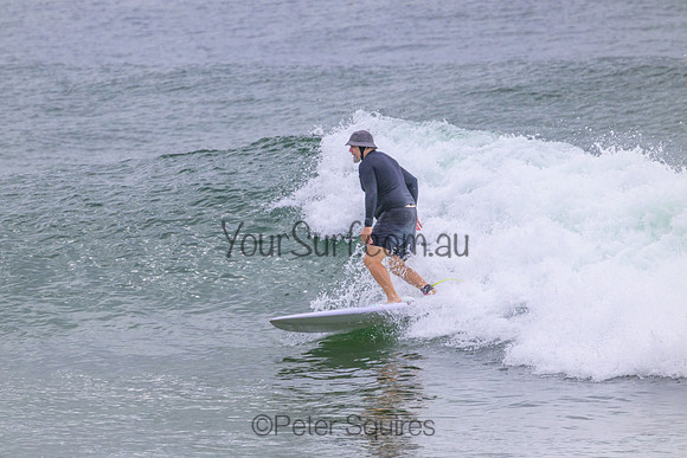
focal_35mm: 800
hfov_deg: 2.6
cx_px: 344
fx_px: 15270
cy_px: 229
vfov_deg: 1.7
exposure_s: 1/2000
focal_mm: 800
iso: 1400
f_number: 11
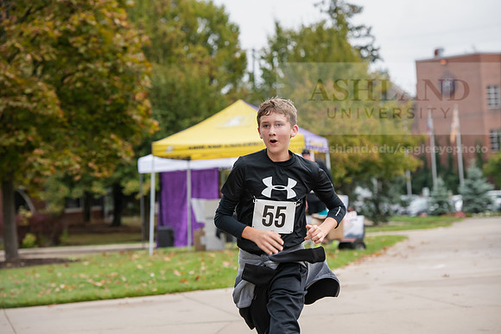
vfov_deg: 11.0
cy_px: 167
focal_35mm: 125
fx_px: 1740
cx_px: 250
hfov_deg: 16.4
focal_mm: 125
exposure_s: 1/500
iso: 500
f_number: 5.6
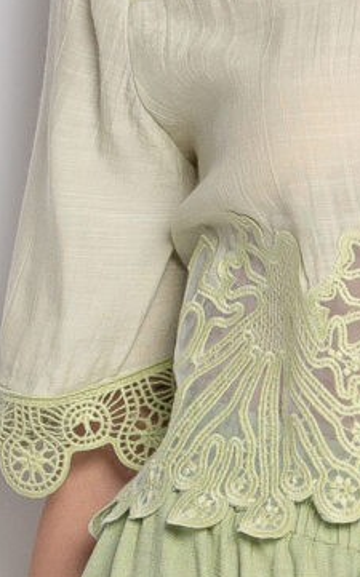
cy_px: 927
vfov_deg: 6.5
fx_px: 5002
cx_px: 439
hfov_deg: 4.1
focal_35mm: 318
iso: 320
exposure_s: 1/125
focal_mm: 44
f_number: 5
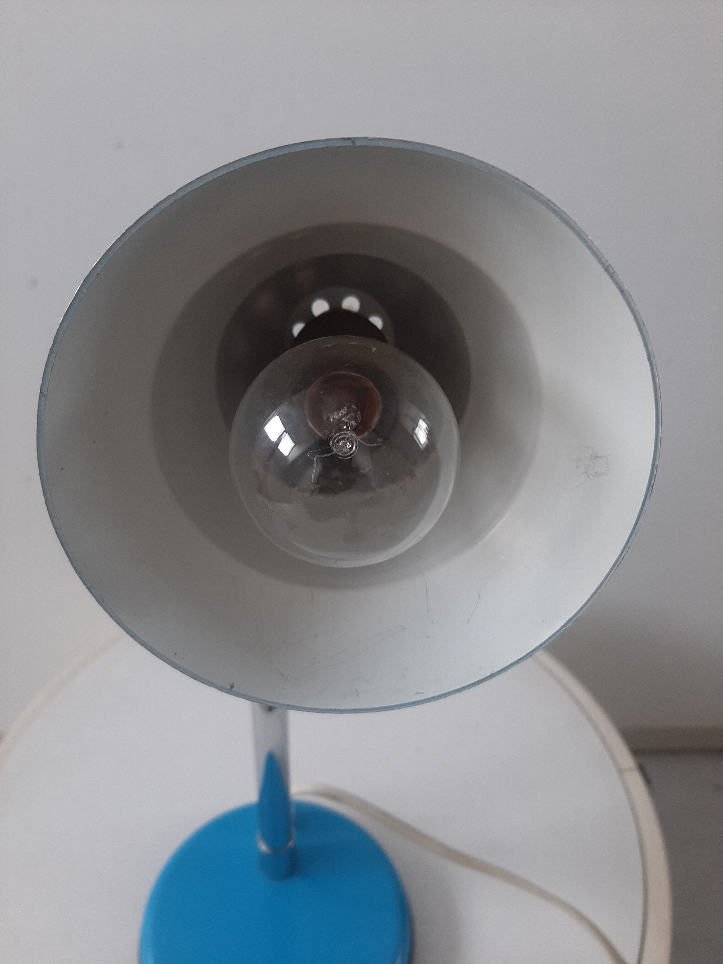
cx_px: 362
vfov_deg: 67.3
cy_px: 482
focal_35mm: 26
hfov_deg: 53.1
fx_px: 724
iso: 125
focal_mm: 3.93
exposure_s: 1/50
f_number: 1.7
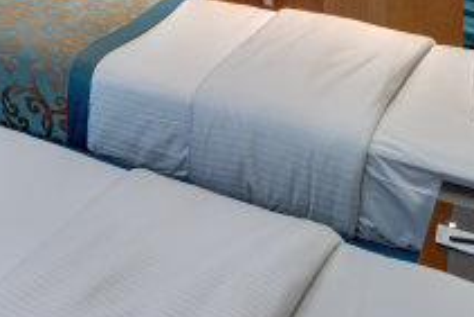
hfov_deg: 20.7
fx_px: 896
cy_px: -291
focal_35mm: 68
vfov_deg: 16.2
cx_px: -380
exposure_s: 2
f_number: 8
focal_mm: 14
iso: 100
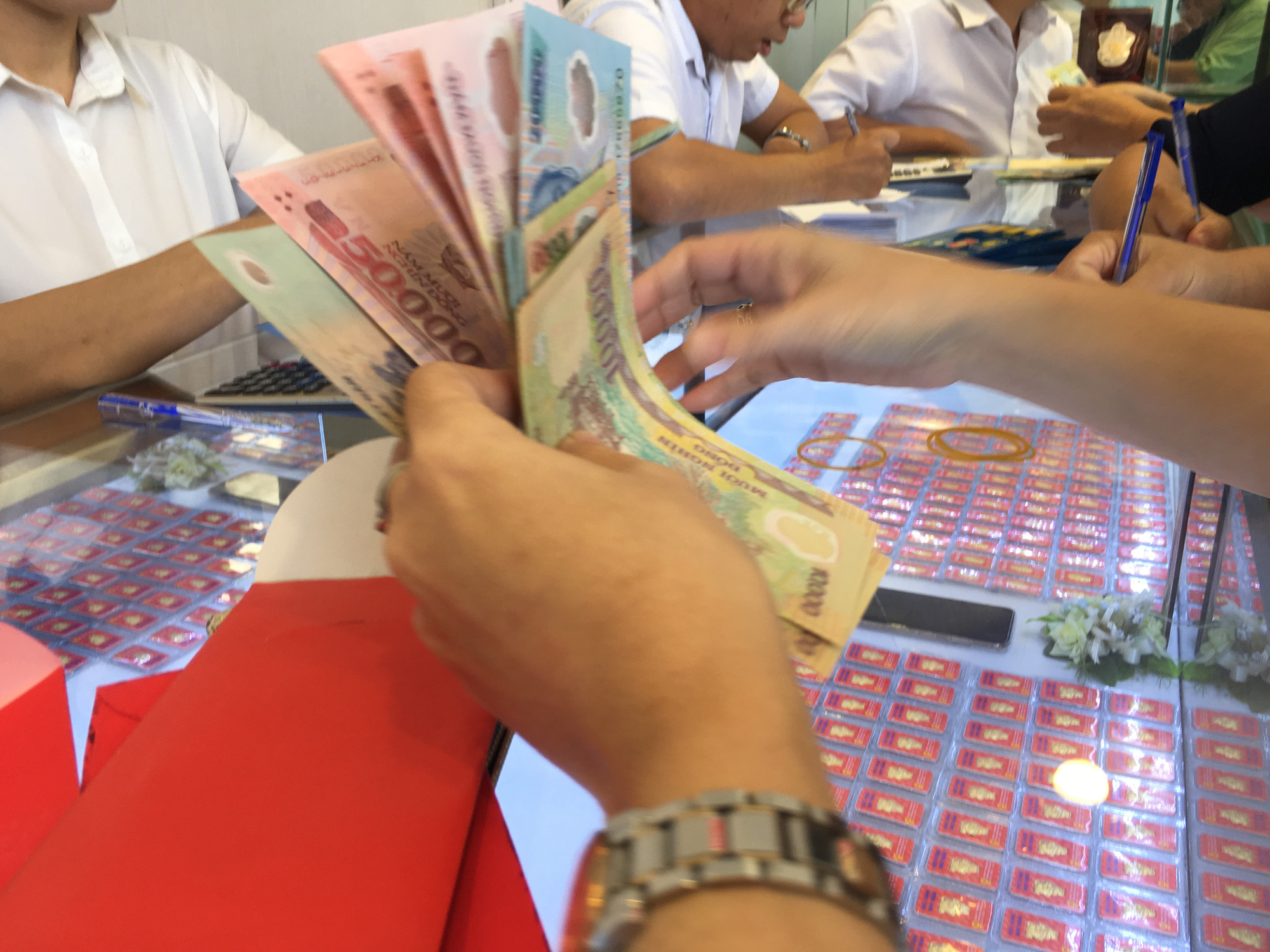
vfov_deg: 48.2
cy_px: 476
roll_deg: +1.7
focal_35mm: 29
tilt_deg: -20.3
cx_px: 635
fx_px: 1064
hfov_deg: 61.7
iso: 32
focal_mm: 4.15
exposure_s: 1/50
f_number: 2.2
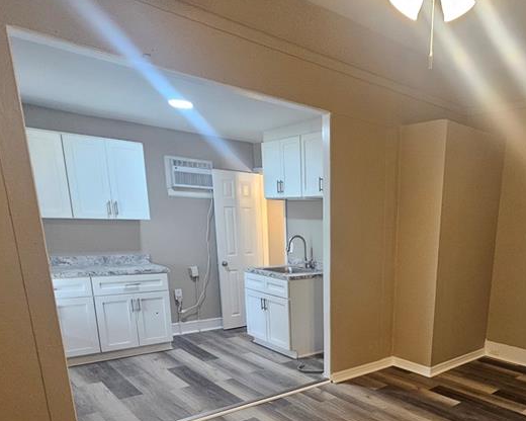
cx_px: 385
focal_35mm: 25
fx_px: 389
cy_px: 345
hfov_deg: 64.6
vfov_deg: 52.6
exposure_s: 1/60
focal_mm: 2.2
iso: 400
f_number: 2.2
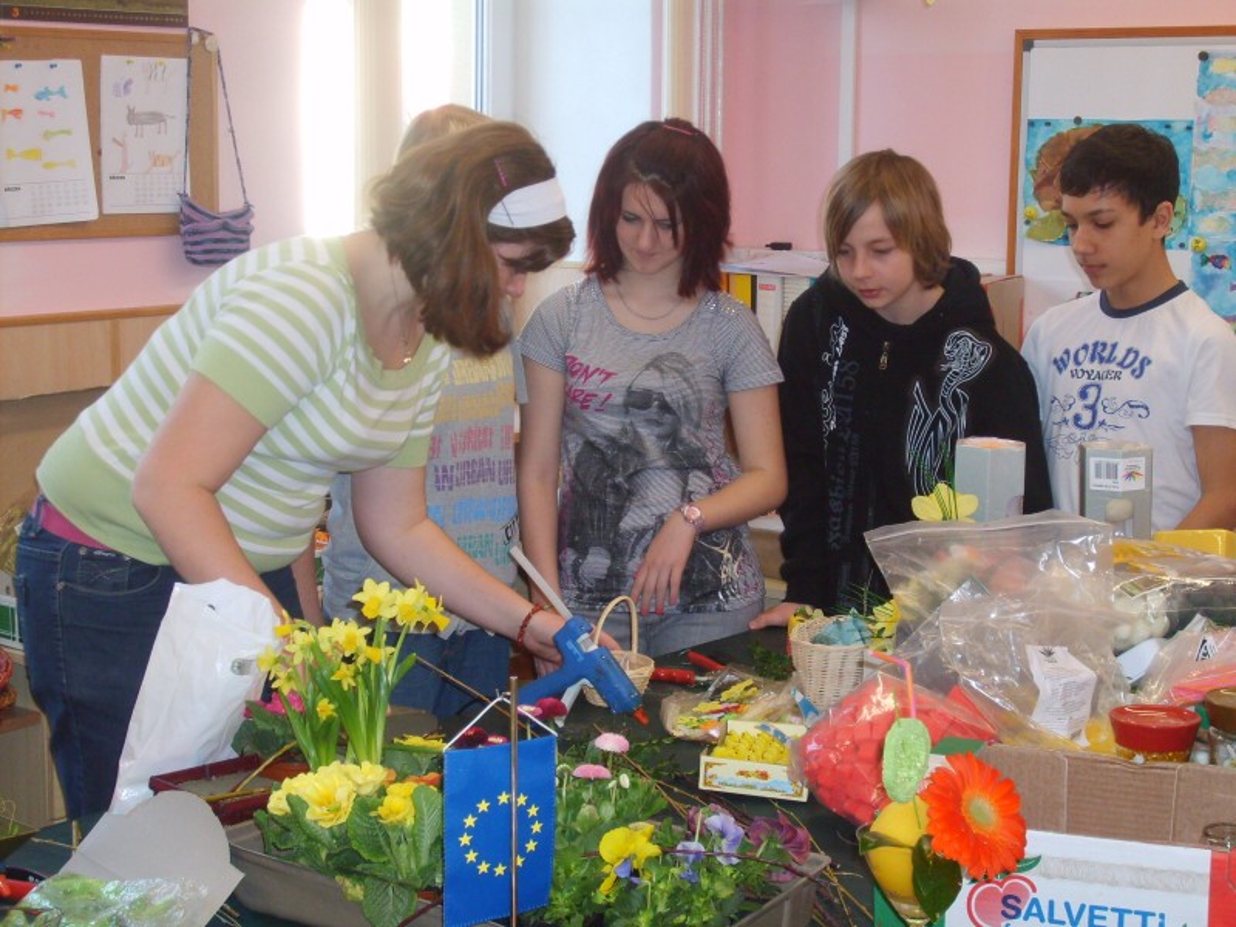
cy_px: 464
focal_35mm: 61
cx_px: 618
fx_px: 2178
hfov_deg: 31.7
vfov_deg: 24.0
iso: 146
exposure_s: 1/60
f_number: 3.6
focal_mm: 10.3
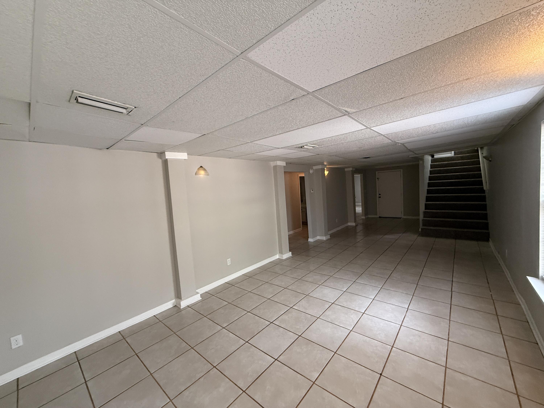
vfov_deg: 85.7
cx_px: 272
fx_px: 220
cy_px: 204
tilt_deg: -2.8
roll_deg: +3.0
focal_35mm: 14
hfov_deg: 102.1
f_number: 2.2
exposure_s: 1/60
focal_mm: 2.22
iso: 400
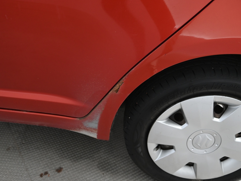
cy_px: 90
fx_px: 258
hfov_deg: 50.1
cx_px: 114
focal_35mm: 37
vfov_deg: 38.7
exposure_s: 1/40
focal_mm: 34
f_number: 4
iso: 2000
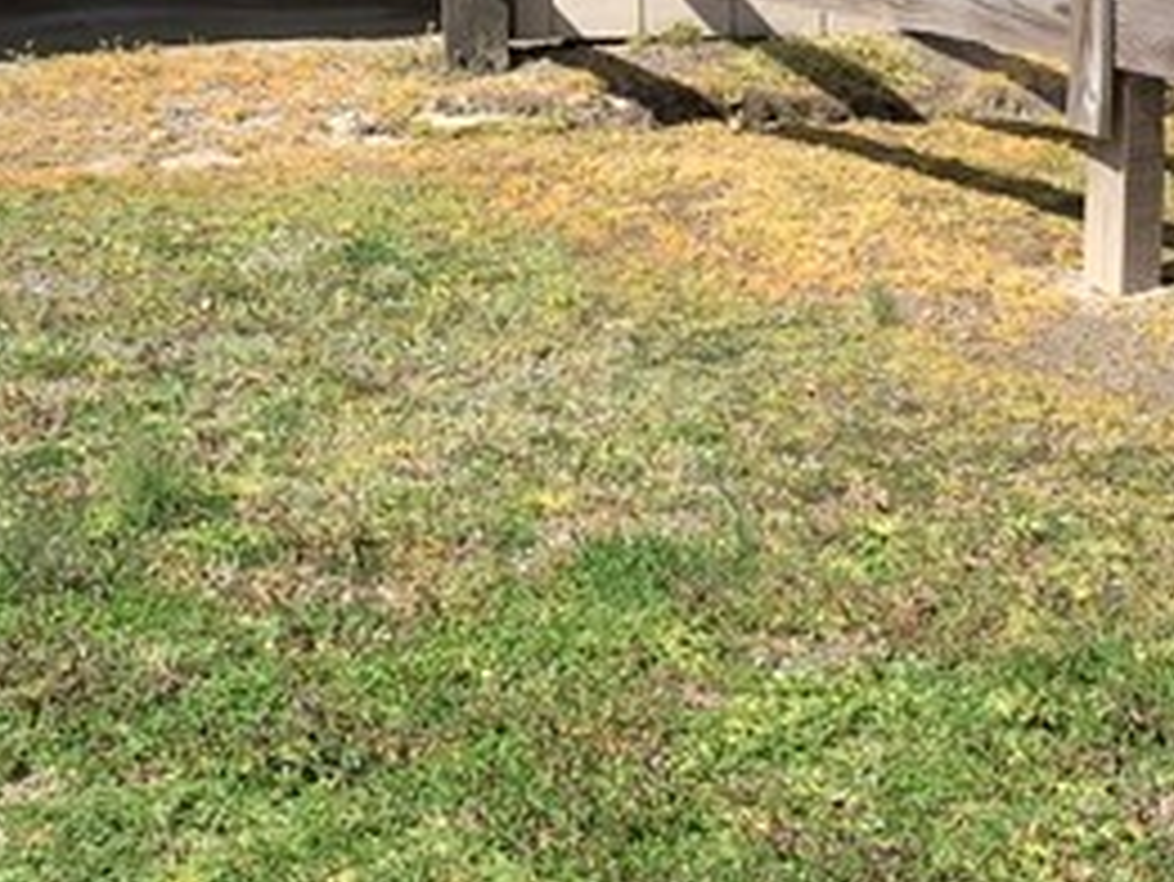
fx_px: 3461
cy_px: -441
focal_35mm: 102
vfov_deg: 13.7
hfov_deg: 19.2
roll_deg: -0.4
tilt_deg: -4.4
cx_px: 414
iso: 25
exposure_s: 1/1314
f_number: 1.8
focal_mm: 4.25
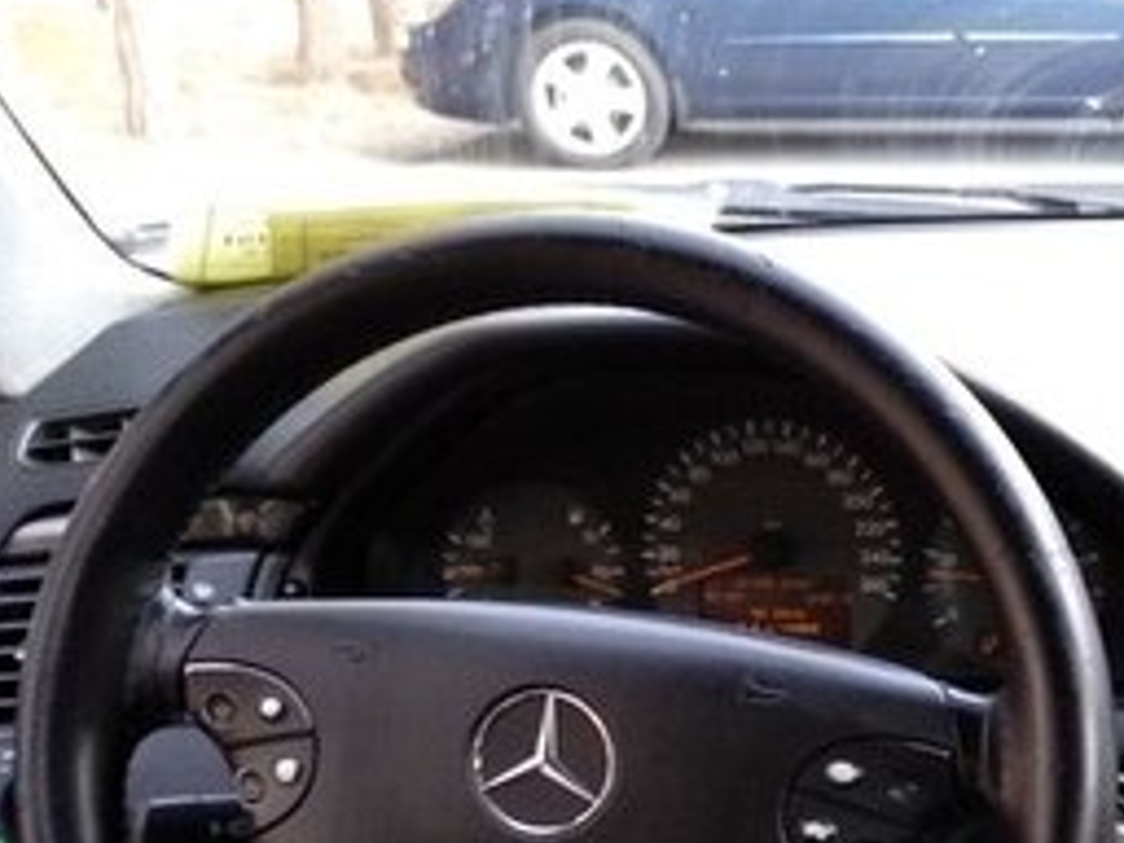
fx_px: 2176
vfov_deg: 20.8
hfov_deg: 25.4
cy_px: 951
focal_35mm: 67
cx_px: 1423
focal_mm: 3.83
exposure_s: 1/33
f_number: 2.2
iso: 400
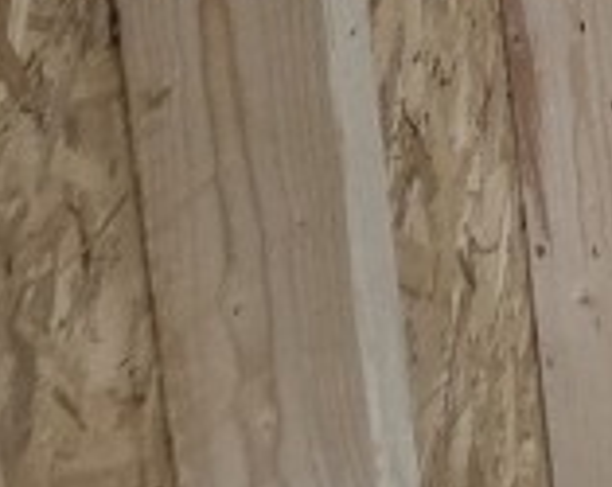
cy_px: -993
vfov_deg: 11.1
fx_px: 1501
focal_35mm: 83
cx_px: 1649
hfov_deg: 13.1
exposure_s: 1/120
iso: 100
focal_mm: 2.2
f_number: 2.2
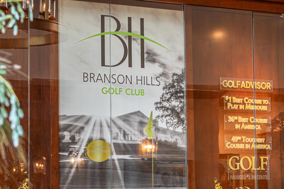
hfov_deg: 17.5
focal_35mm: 117
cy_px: 94
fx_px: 923
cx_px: 142
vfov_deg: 11.7
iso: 320
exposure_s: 1/13
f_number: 7.1
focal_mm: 78
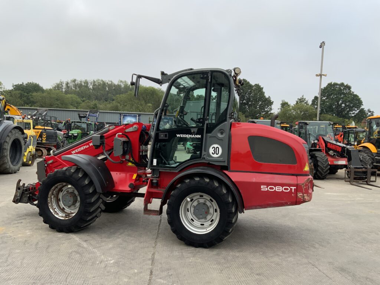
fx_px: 318
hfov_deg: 61.7
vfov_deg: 48.2
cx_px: 190
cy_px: 142
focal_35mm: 29
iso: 16
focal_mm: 3
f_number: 1.8
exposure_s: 1/274
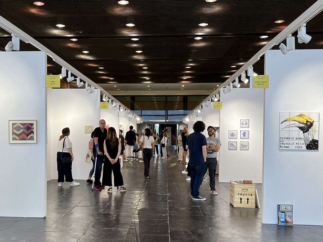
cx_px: 162
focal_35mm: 26
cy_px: 121
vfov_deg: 53.1
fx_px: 243
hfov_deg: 67.3
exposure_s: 1/156
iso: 40
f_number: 1.5
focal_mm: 5.7
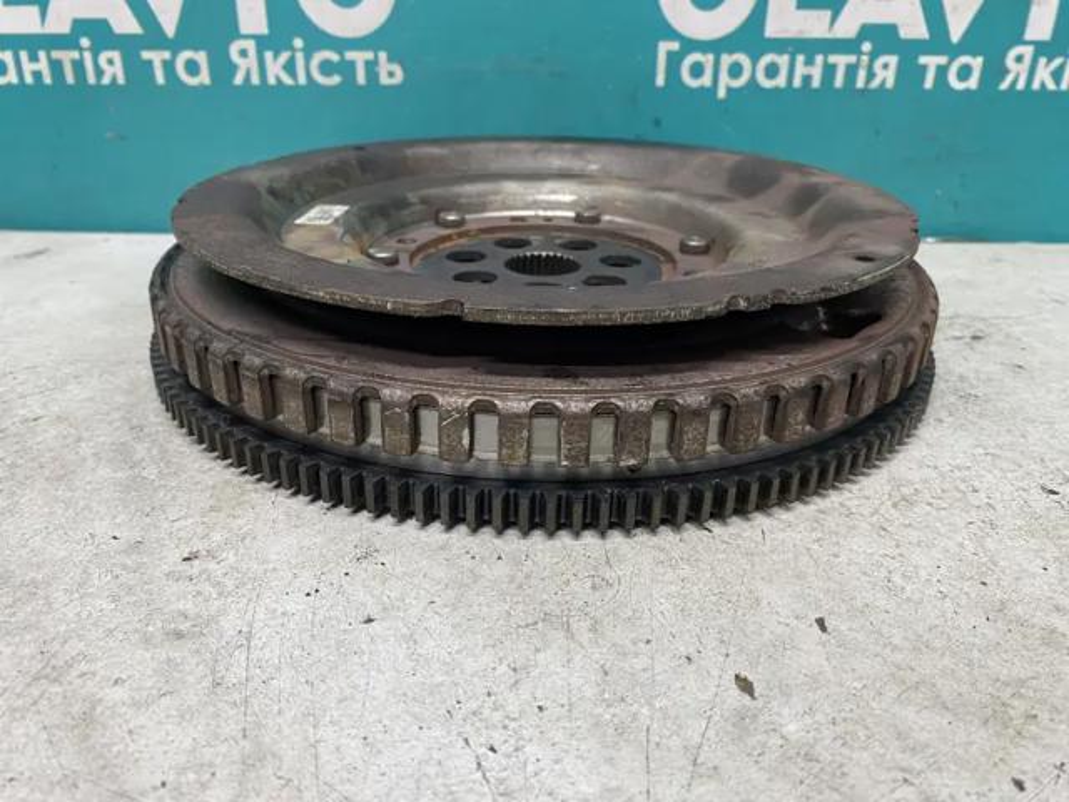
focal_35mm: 26
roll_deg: +0.6
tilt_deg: -27.7
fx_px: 803
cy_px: 401
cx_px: 534
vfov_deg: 53.1
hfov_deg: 67.3
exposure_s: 1/50
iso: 100
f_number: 1.8
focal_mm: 4.25
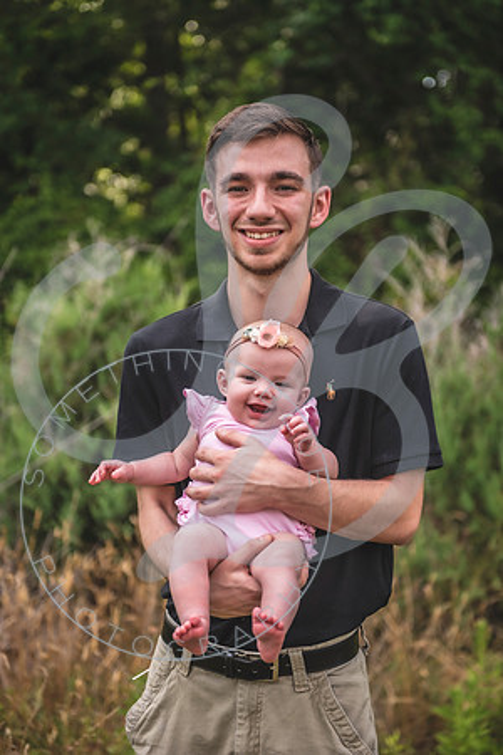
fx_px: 1467
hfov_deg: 19.5
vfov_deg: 28.8
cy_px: 378
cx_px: 252
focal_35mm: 70
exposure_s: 1/640
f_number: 2.8
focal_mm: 70
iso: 100
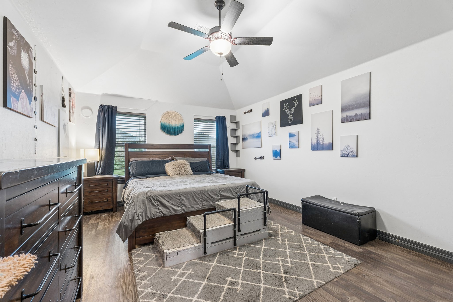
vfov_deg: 77.3
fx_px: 189
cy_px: 151
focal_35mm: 15
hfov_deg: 100.4
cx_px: 226
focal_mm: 10
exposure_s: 1.6
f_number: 6.3
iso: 100
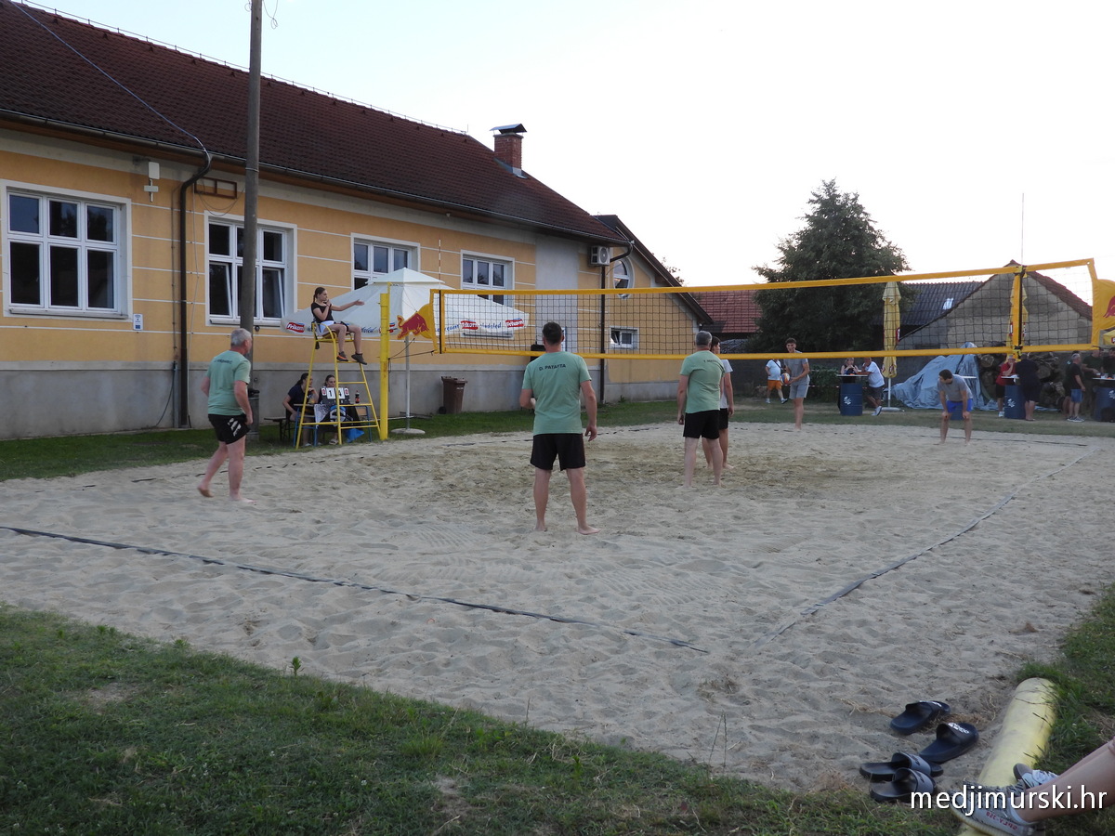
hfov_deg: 56.8
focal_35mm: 32
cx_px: 558
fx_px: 1031
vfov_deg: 44.2
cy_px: 418
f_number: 3.2
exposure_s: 1/60
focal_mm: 5.8
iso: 100
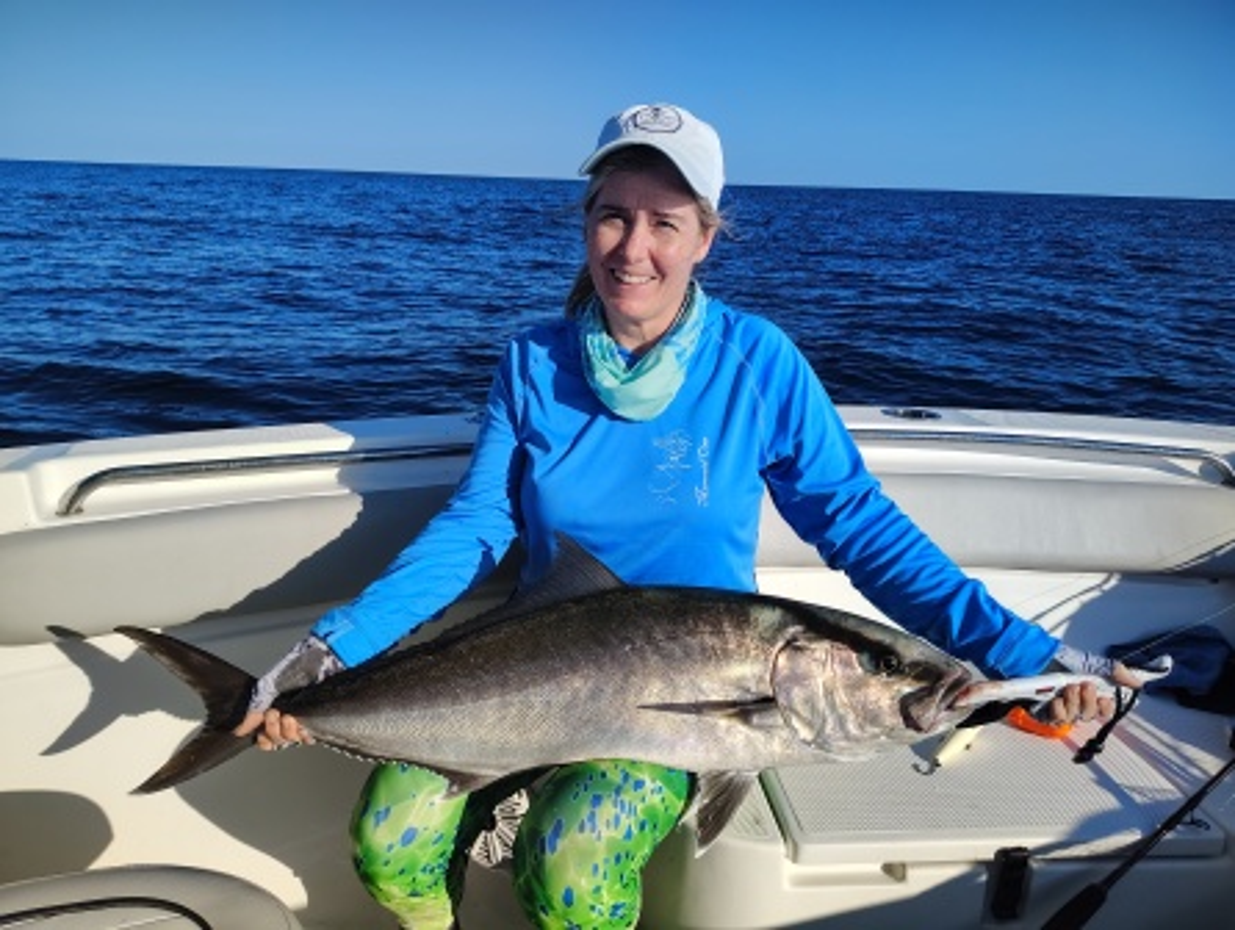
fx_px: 858
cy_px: 465
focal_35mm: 24
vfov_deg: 57.0
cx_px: 618
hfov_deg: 71.5
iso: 100
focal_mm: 5.56
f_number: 1.8
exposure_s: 1/1196
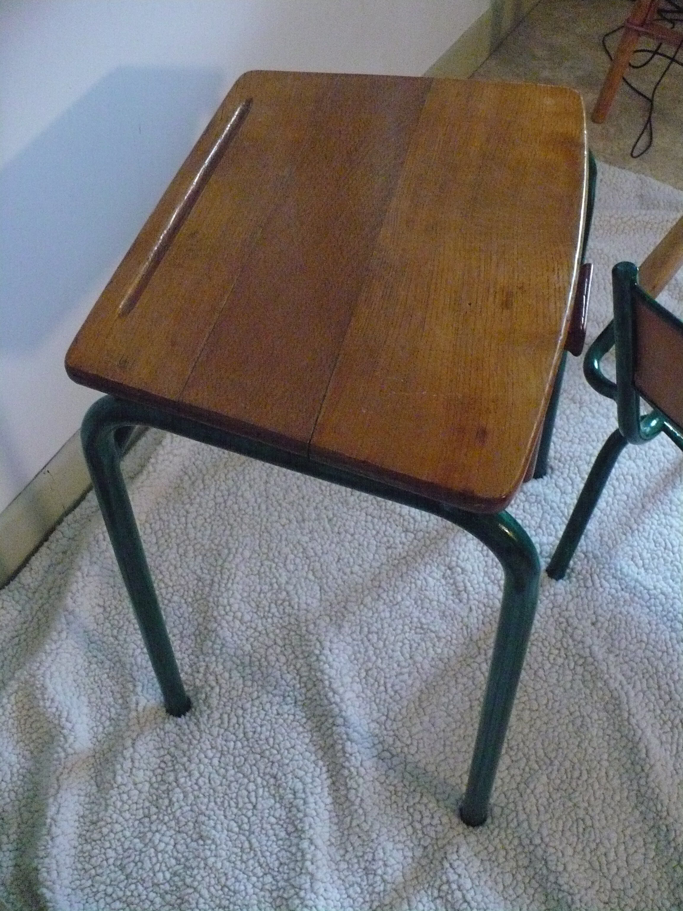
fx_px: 973
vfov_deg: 50.1
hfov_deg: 38.7
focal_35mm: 37
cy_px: 456
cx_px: 342
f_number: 2.8
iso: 800
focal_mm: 6.1
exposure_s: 1/10
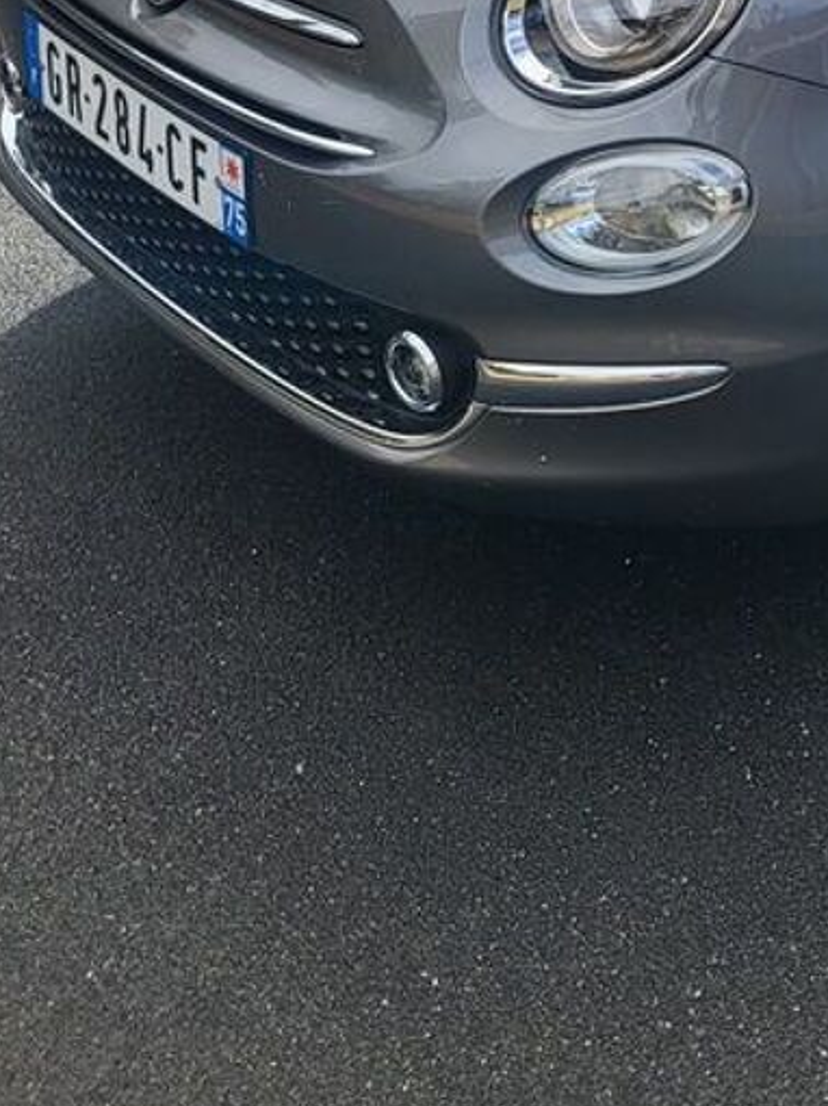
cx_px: 1036
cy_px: -261
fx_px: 2171
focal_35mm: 68
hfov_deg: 20.0
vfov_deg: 25.3
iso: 40
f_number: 1.8
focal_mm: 5.4
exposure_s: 1/955
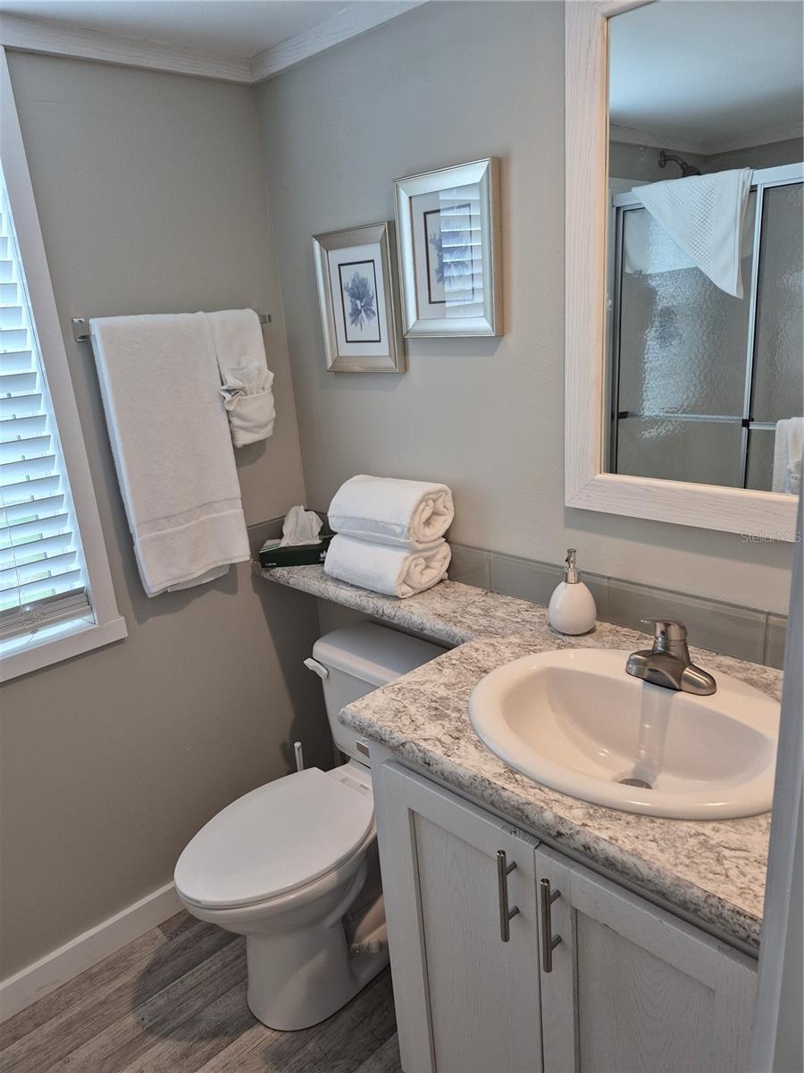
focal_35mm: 23
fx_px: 712
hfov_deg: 58.9
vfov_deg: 73.9
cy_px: 536
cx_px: 402
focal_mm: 5.4
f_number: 1.8
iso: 100
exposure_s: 1/120
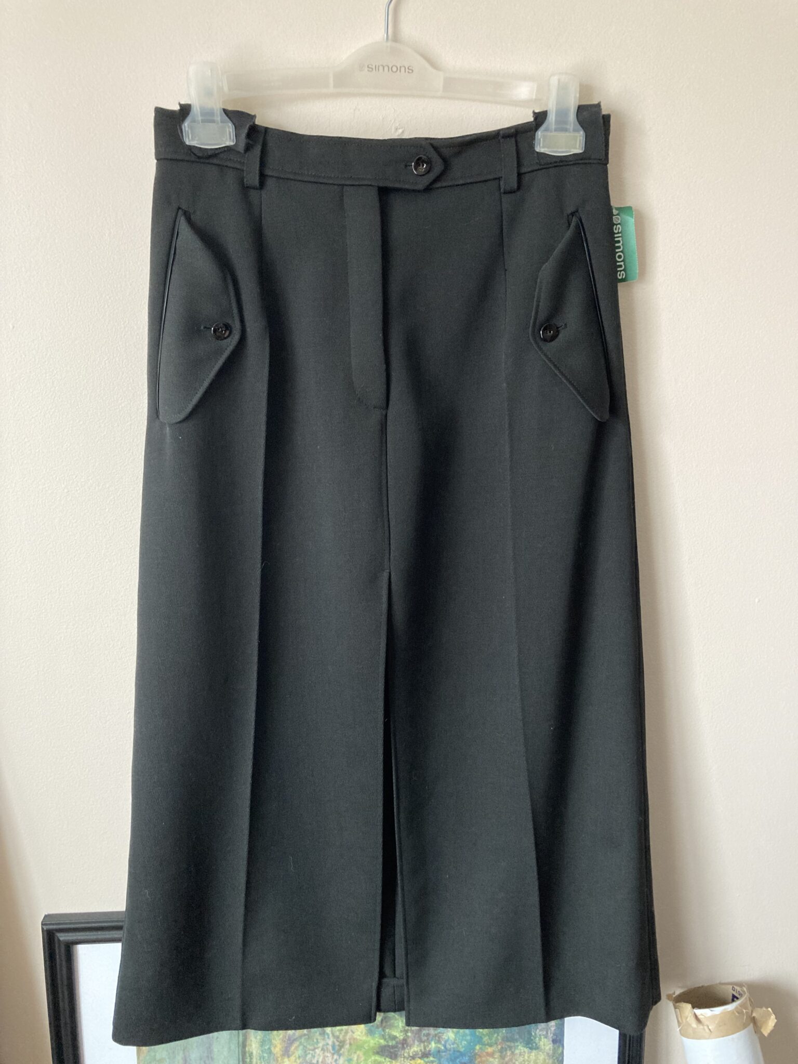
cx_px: 399
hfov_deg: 49.7
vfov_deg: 63.4
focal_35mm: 28
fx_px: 861
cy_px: 532
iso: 400
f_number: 1.8
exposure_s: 1/33
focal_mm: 3.99
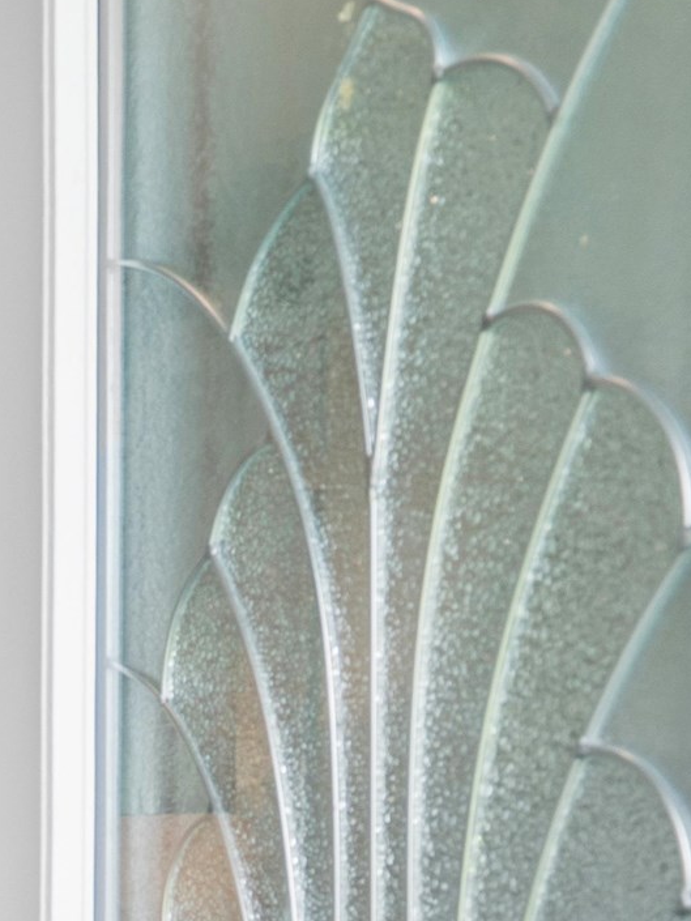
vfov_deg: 27.2
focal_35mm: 67
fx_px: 1783
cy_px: 943
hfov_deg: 15.0
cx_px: -892
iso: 400
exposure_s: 1/15
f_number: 8
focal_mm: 16
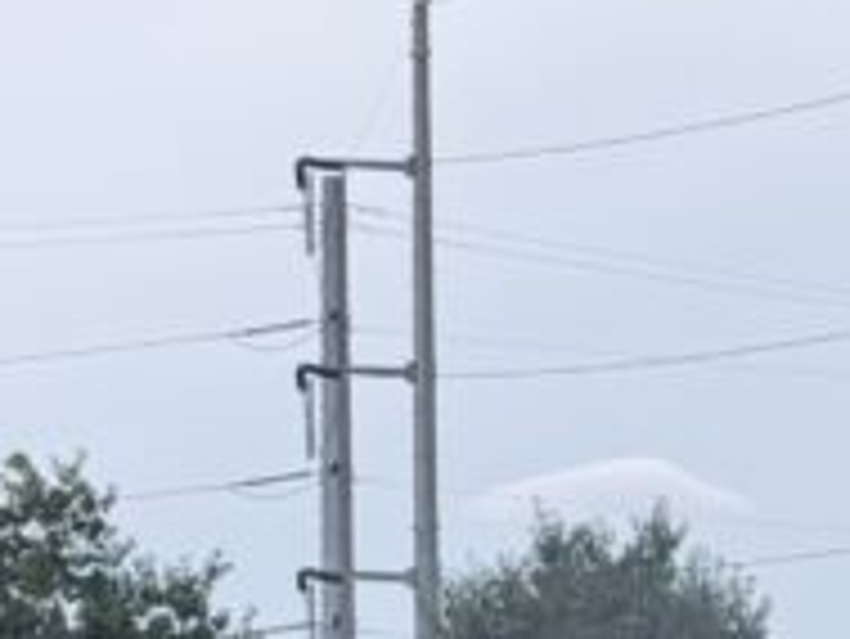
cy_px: 1143
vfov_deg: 5.6
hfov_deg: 7.3
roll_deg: +0.6
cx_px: -863
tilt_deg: +0.2
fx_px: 6388
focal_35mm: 260
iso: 64
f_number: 1.78
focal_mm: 6.76
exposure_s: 1/1264
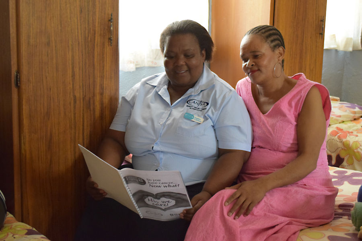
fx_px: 543
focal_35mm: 54
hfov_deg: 36.9
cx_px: 181
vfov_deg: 25.1
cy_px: 120
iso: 4000
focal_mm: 36
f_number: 5
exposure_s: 1/60
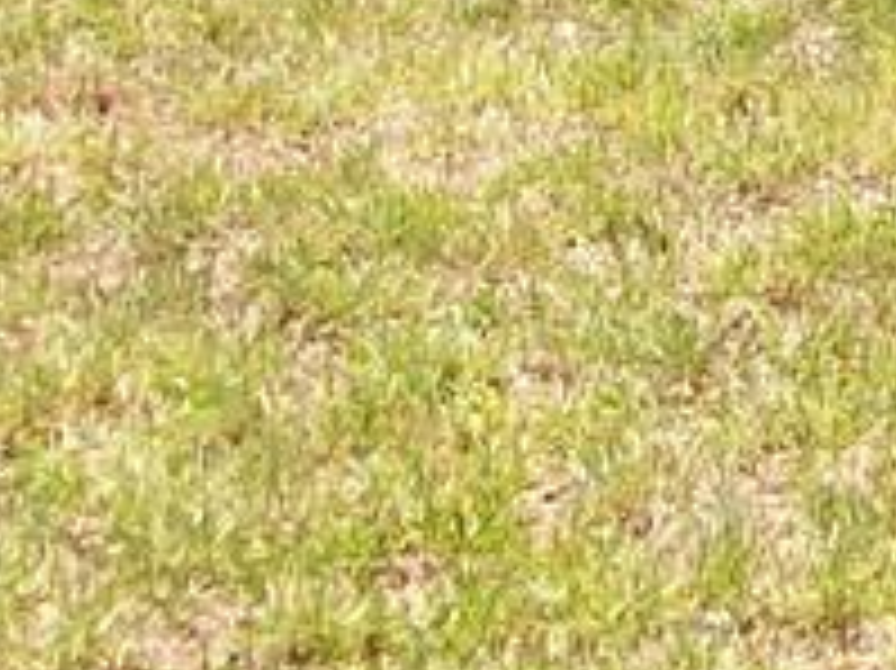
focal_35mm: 165
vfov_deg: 8.2
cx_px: 1414
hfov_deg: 11.4
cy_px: -994
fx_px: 4268
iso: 80
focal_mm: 5.7
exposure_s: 1/400
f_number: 2.9
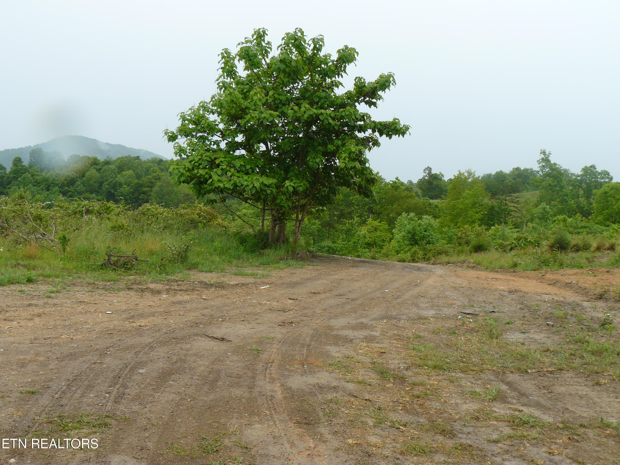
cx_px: 310
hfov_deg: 51.4
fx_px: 645
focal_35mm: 36
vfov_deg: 39.7
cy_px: 232
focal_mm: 6
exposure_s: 1/100
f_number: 4
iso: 100
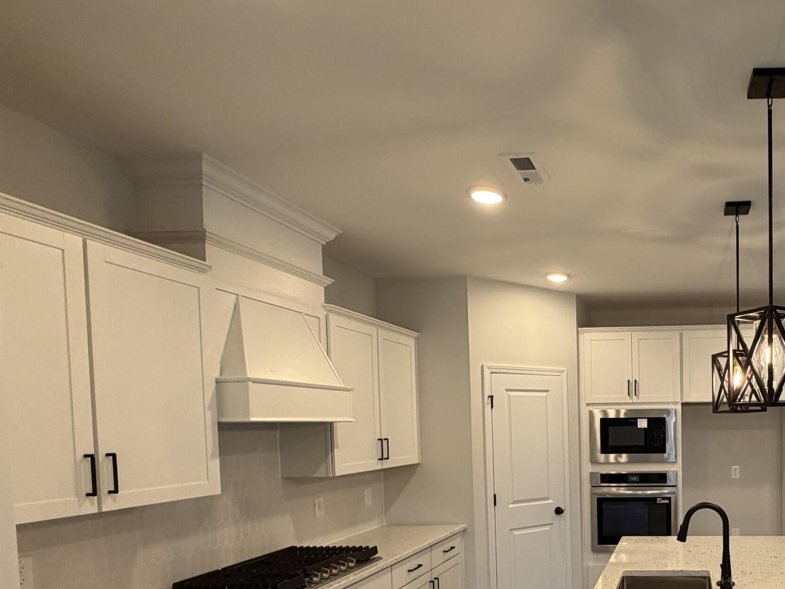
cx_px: 657
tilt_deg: -2.4
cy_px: 452
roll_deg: +0.5
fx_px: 567
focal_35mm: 25
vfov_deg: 52.1
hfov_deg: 61.9
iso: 250
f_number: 2.2
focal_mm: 2.22
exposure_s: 1/120
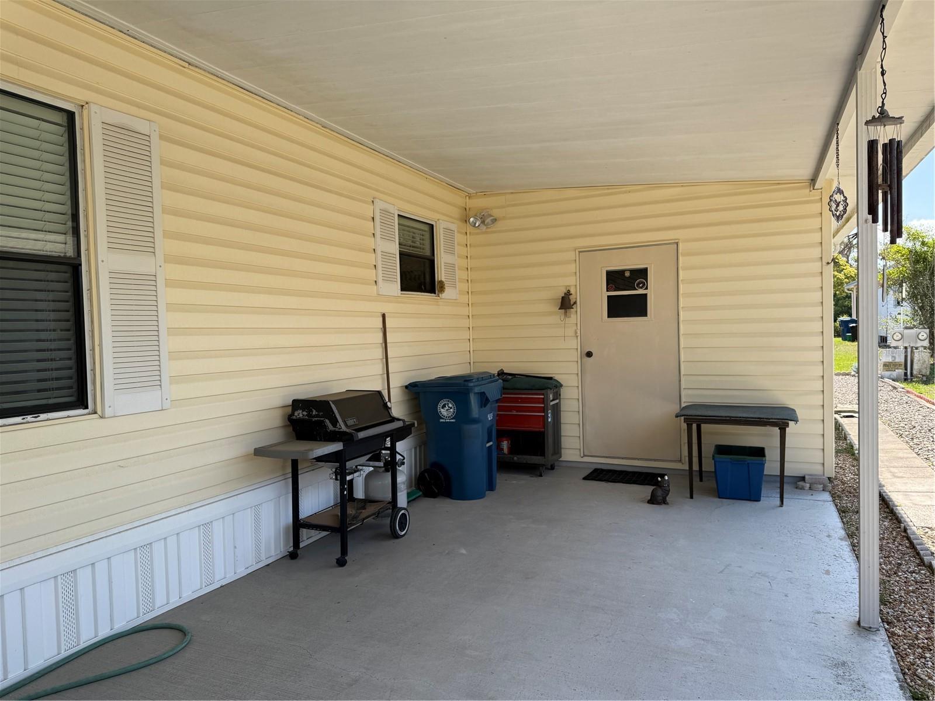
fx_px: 648
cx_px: 468
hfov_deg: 71.6
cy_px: 350
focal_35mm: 24
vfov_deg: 56.8
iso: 80
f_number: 1.78
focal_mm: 6.76
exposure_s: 1/931
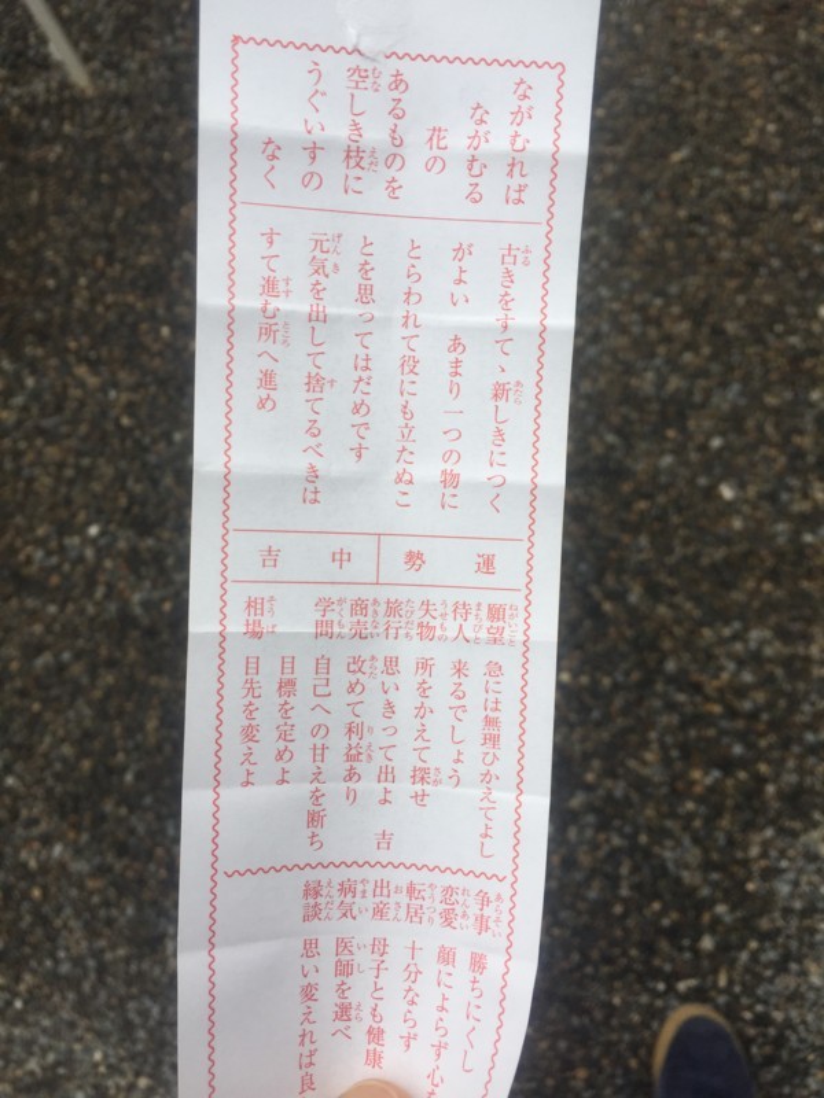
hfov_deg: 48.2
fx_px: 920
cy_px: 549
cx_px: 412
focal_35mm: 29
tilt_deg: -67.5
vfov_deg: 61.7
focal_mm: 4.15
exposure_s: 1/573
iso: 32
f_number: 2.2
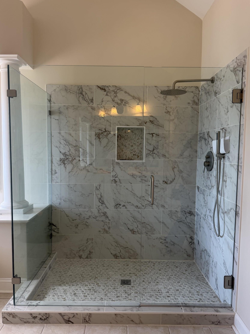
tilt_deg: -2.8
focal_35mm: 25
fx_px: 241
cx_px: 123
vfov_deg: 69.4
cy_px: 168
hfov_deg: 54.9
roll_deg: -1.1
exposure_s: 1/120
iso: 125
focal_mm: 6.76
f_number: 1.78
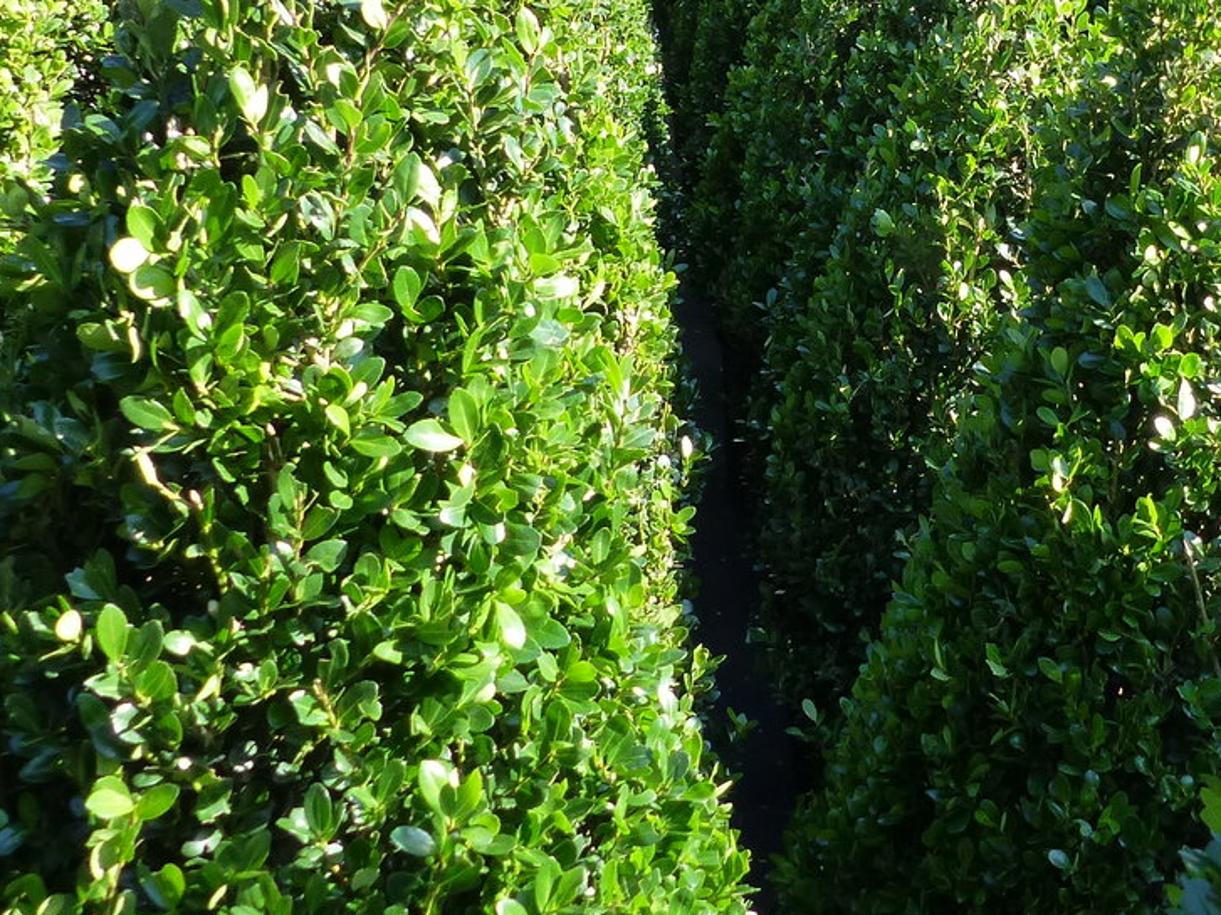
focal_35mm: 55
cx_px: 882
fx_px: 1940
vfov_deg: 26.0
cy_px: 170
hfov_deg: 34.4
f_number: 4
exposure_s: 1/160
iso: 160
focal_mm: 4.5
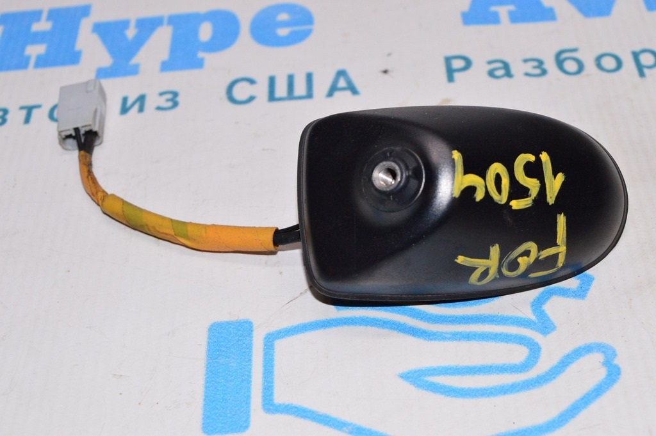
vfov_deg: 22.6
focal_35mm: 60
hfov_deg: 33.4
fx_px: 1092
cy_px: 218
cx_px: 328
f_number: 8
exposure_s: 1/160
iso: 1600
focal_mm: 40
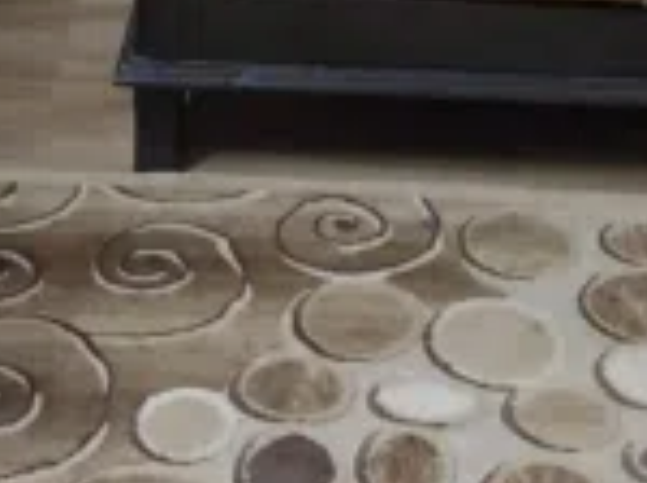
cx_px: 483
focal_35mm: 111
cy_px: -78
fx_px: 2071
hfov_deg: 17.7
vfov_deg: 13.0
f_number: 1.8
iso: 320
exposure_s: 1/25
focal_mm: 4
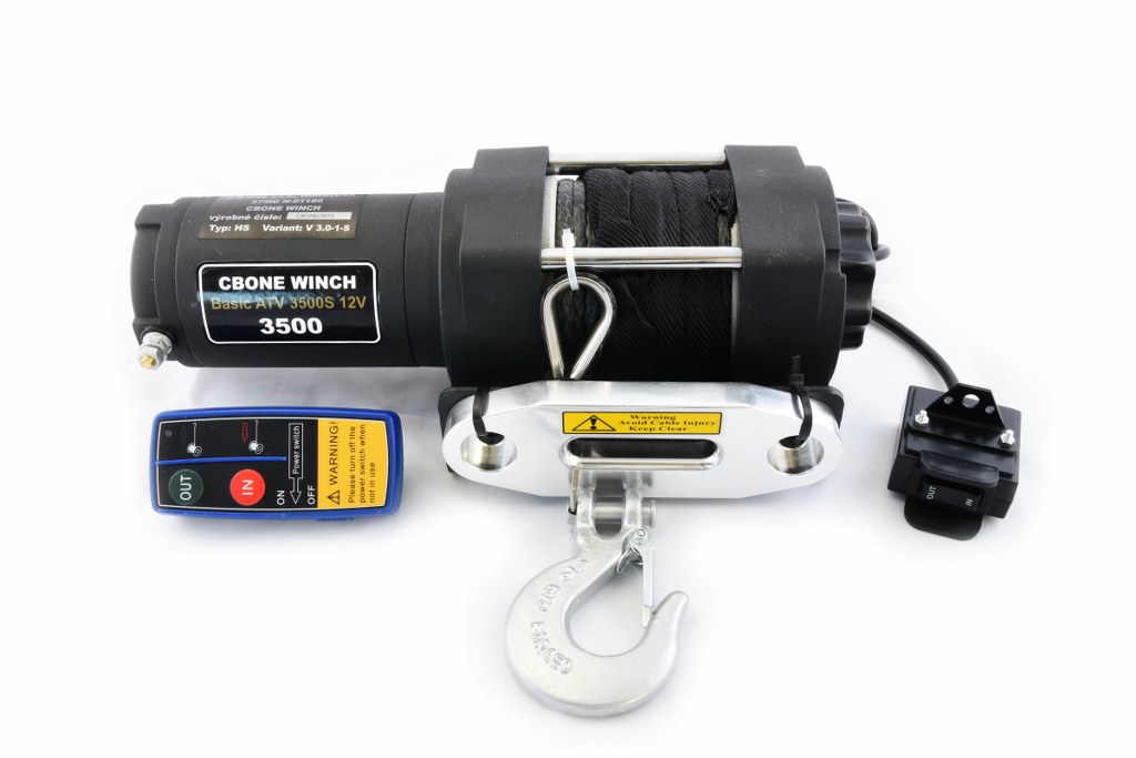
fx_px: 1136
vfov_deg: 36.9
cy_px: 379
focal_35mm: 36
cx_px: 568
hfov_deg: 53.1
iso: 100
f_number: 22
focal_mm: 24
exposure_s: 2
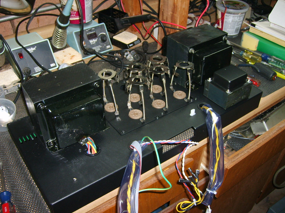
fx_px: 296
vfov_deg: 39.7
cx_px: 144
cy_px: 108
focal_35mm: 36
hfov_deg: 51.4
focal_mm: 5.8
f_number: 2.8
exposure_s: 1/30
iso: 100
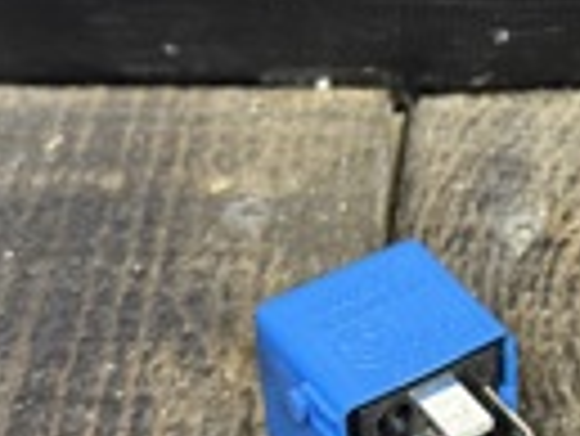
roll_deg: -1.1
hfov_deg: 15.9
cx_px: 688
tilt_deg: -34.1
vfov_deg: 12.4
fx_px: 1996
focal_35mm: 119
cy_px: 81
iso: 250
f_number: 1.78
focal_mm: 6.76
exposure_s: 1/50
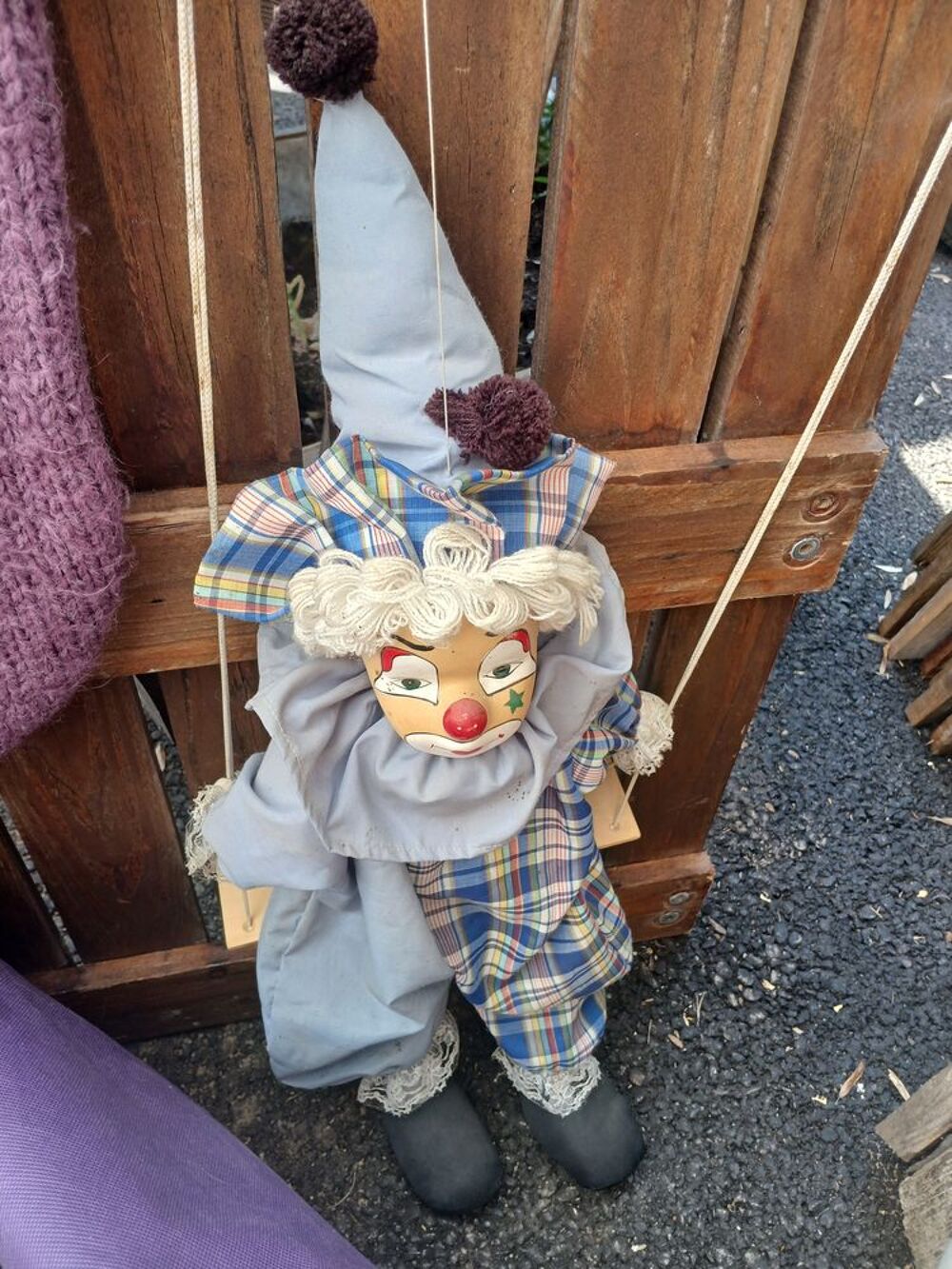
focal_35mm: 26
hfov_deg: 53.1
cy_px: 634
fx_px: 953
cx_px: 476
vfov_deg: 67.3
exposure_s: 1/50
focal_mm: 3.98
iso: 25
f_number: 1.8
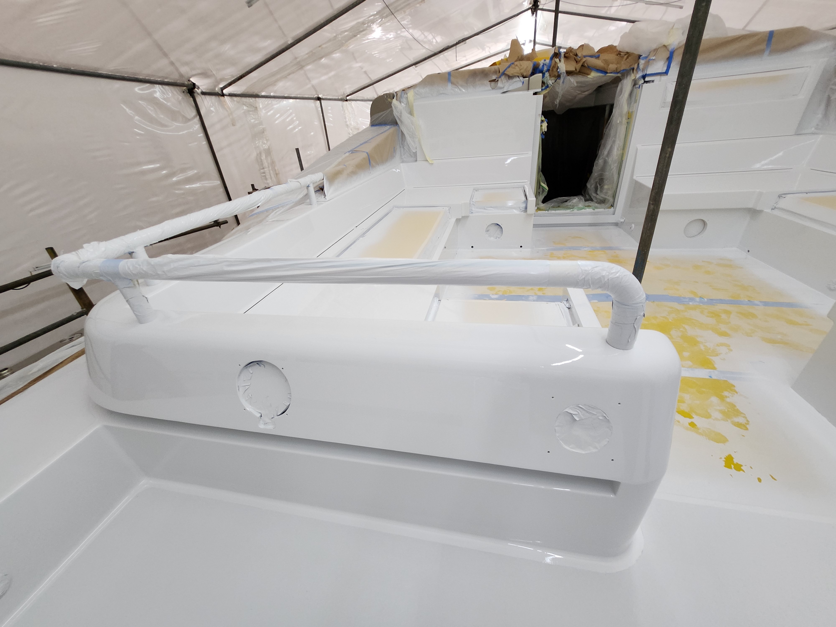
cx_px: 418
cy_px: 314
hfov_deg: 106.2
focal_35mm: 13
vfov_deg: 89.9
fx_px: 314
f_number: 2.2
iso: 160
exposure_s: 1/50
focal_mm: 1.74
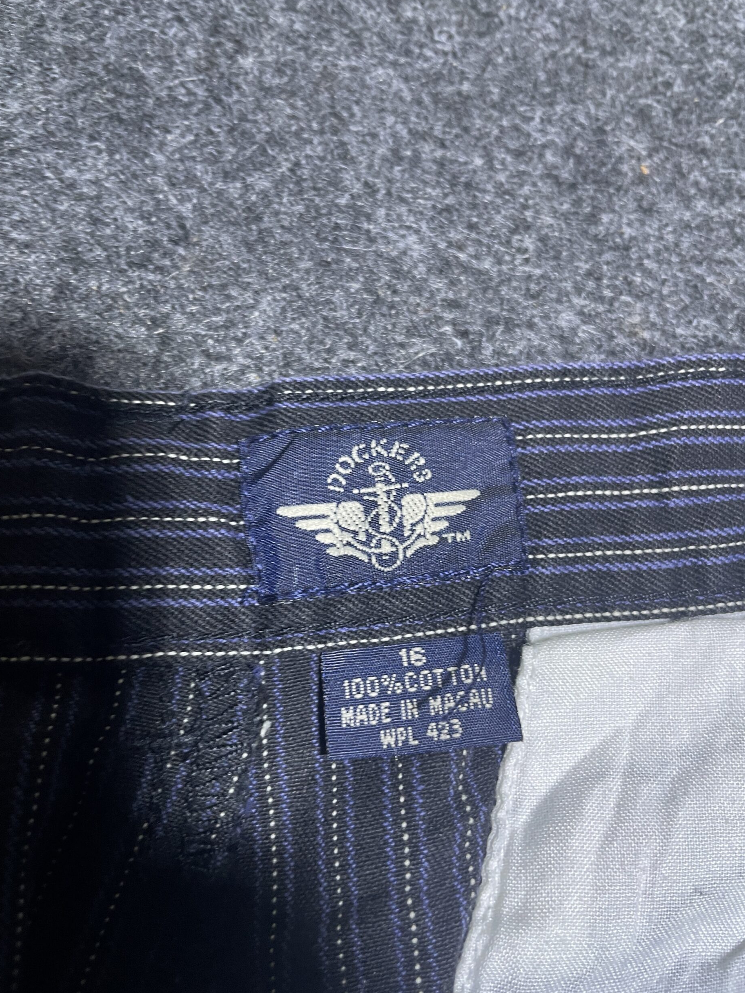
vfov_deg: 65.3
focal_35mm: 27
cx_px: 371
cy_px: 504
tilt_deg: -48.4
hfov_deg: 51.4
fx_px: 775
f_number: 1.6
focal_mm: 4.2
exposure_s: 1/50
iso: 100
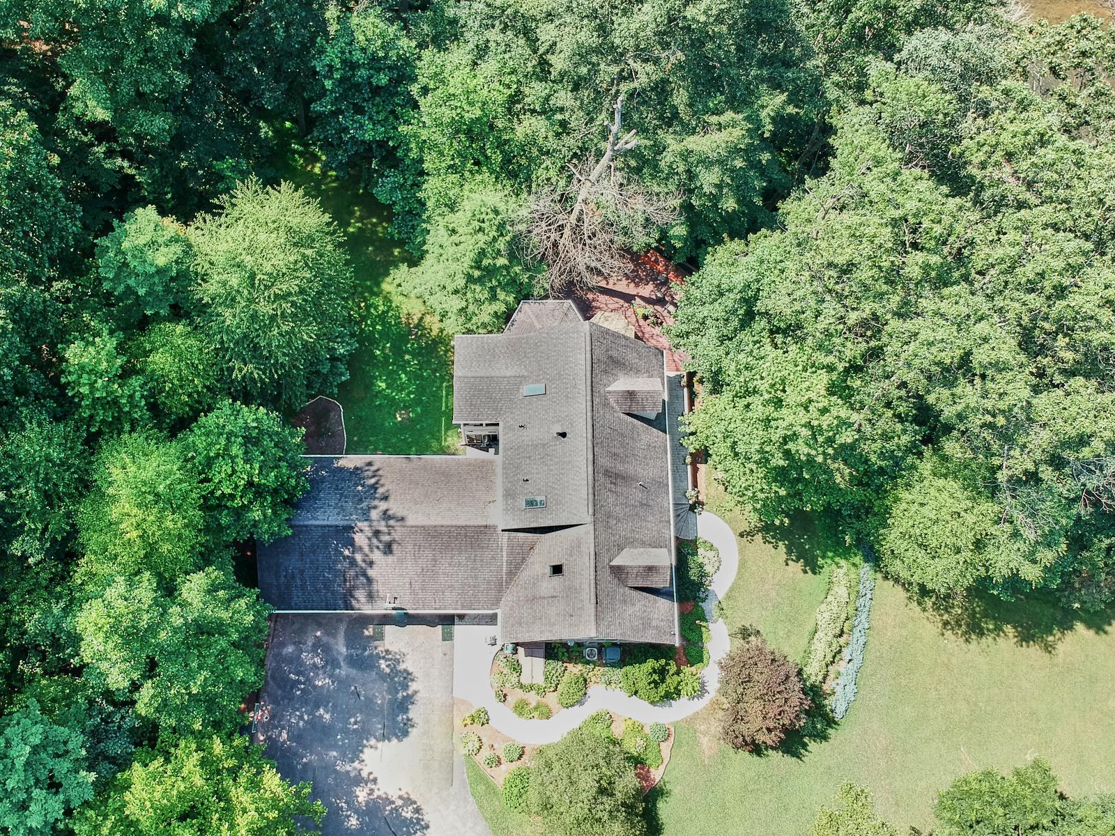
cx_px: 530
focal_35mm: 32
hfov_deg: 56.8
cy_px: 404
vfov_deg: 44.2
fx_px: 1031
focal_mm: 4.5
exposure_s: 1/320
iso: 100
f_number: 2.6
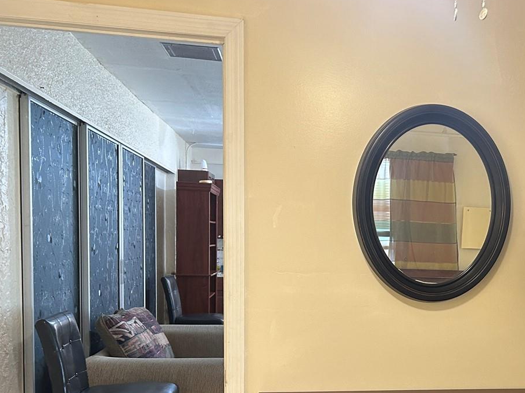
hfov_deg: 39.1
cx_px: 444
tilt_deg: -3.8
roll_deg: -1.9
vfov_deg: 31.0
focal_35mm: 46
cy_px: 293
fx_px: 698
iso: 200
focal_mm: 5.7
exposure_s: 1/60
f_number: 1.5
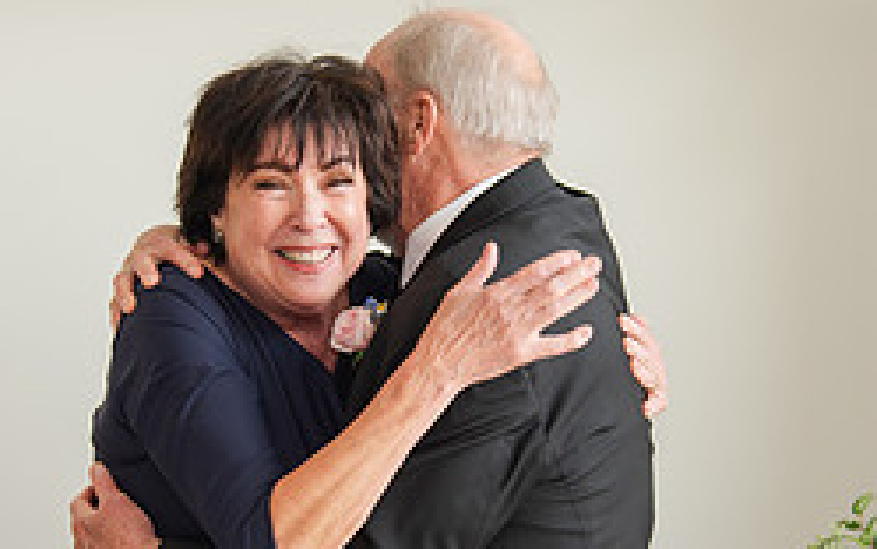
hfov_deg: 16.4
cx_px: 342
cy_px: 264
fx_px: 3037
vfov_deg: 10.3
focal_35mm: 127
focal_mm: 50
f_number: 4
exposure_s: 1/200
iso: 180
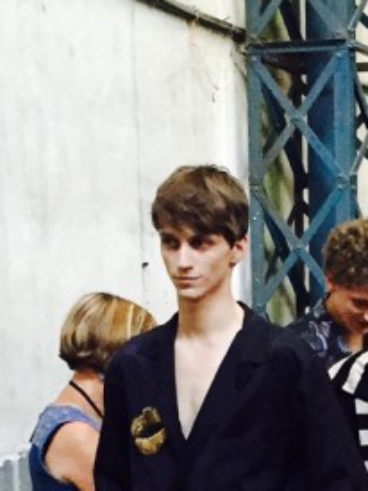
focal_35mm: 108
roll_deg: -0.3
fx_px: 1532
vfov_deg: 17.5
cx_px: 464
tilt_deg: -8.7
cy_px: 562
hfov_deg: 13.3
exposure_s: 1/20
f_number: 2.2
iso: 250
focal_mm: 4.15
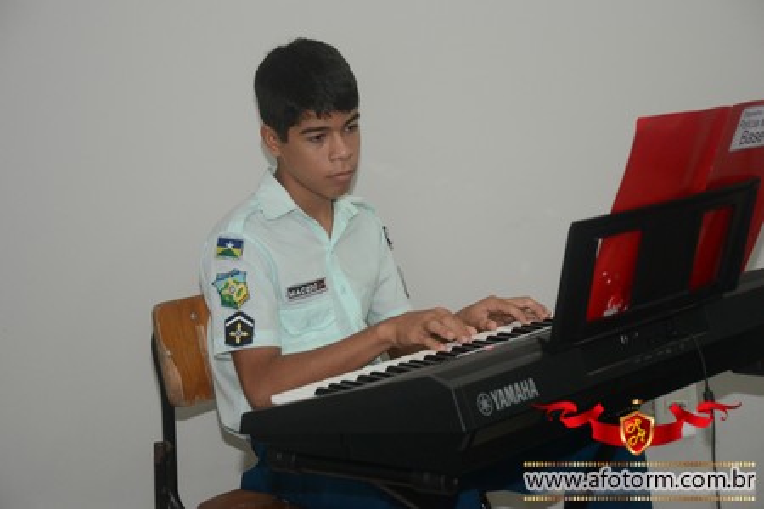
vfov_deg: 14.7
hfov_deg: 21.9
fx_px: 1974
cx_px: 382
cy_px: 254
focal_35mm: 93
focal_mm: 62
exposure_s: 1/100
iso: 1600
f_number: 5
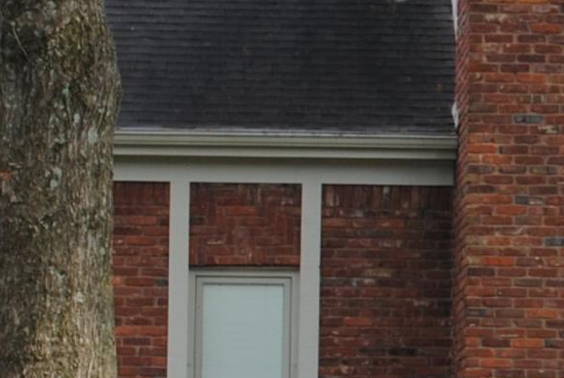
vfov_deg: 7.4
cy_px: 150
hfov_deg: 10.5
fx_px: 2933
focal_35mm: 187
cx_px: 922
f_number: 4.5
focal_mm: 24
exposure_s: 1/200
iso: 100
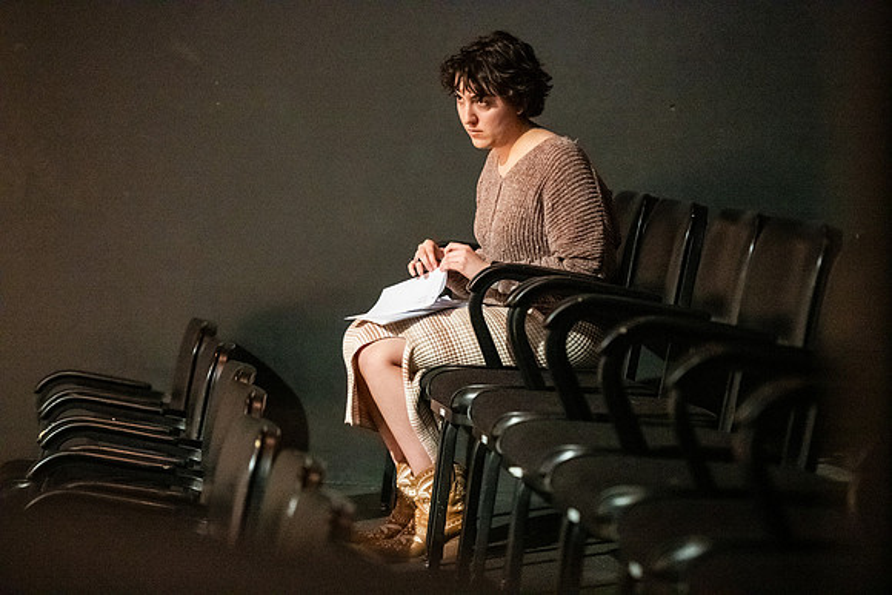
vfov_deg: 10.2
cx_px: 446
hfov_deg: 15.2
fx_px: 3346
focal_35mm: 135
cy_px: 298
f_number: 2.8
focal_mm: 135
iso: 25600
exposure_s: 1/125
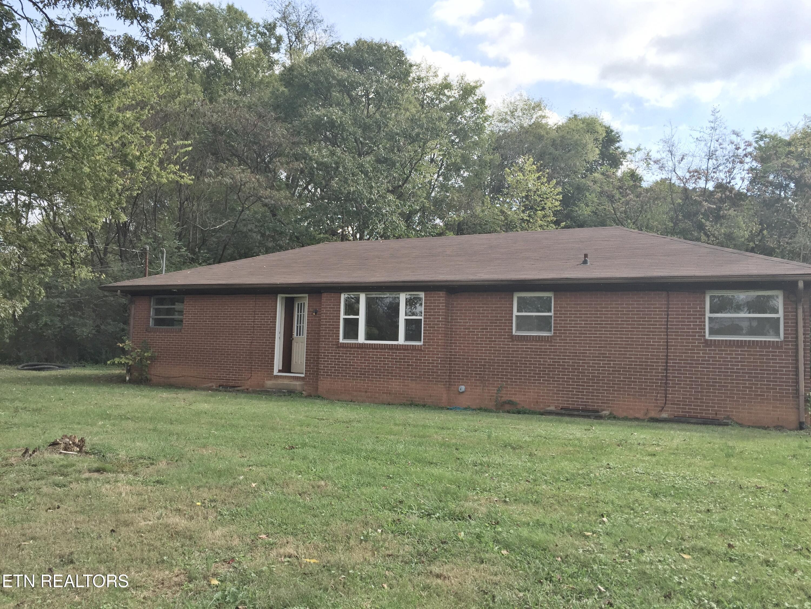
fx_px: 679
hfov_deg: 61.7
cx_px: 406
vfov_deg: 48.2
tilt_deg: +5.3
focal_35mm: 29
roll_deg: -2.5
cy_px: 304
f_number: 2.2
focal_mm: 4.15
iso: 32
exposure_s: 1/842
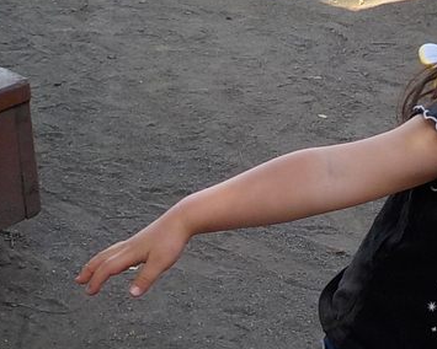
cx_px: 329
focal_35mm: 99
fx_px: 1280
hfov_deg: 19.2
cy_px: 231
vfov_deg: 15.5
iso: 125
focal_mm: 4.1
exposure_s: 1/160
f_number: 3.3
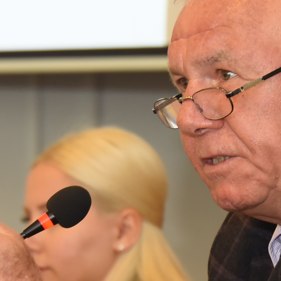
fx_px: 3958
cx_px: 310
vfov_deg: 4.1
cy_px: 231
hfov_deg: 4.1
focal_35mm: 431
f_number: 5.3
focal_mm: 112
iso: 1600
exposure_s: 1/60
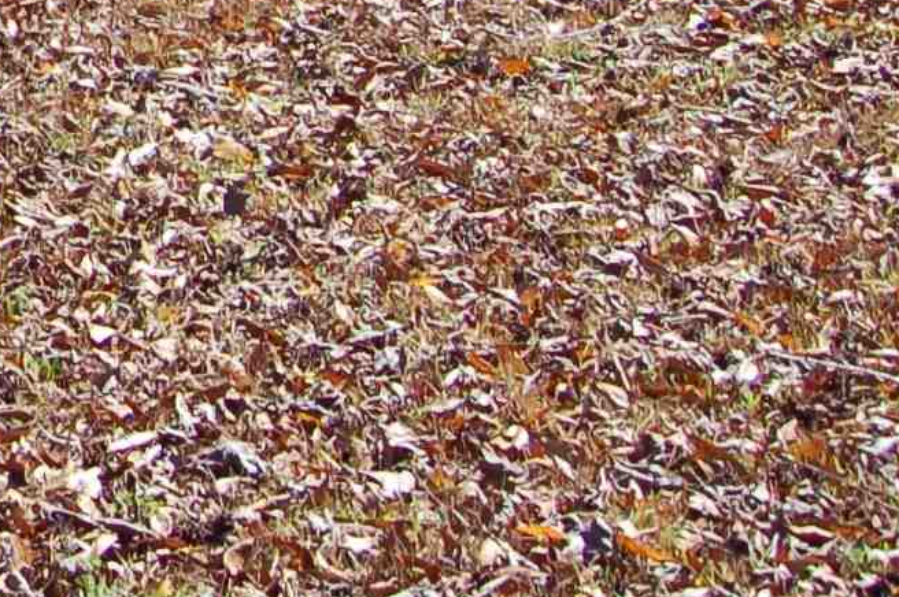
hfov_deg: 7.2
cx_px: -984
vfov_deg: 4.9
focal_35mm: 275
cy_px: -623
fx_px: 6860
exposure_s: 1/320
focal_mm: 40
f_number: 9
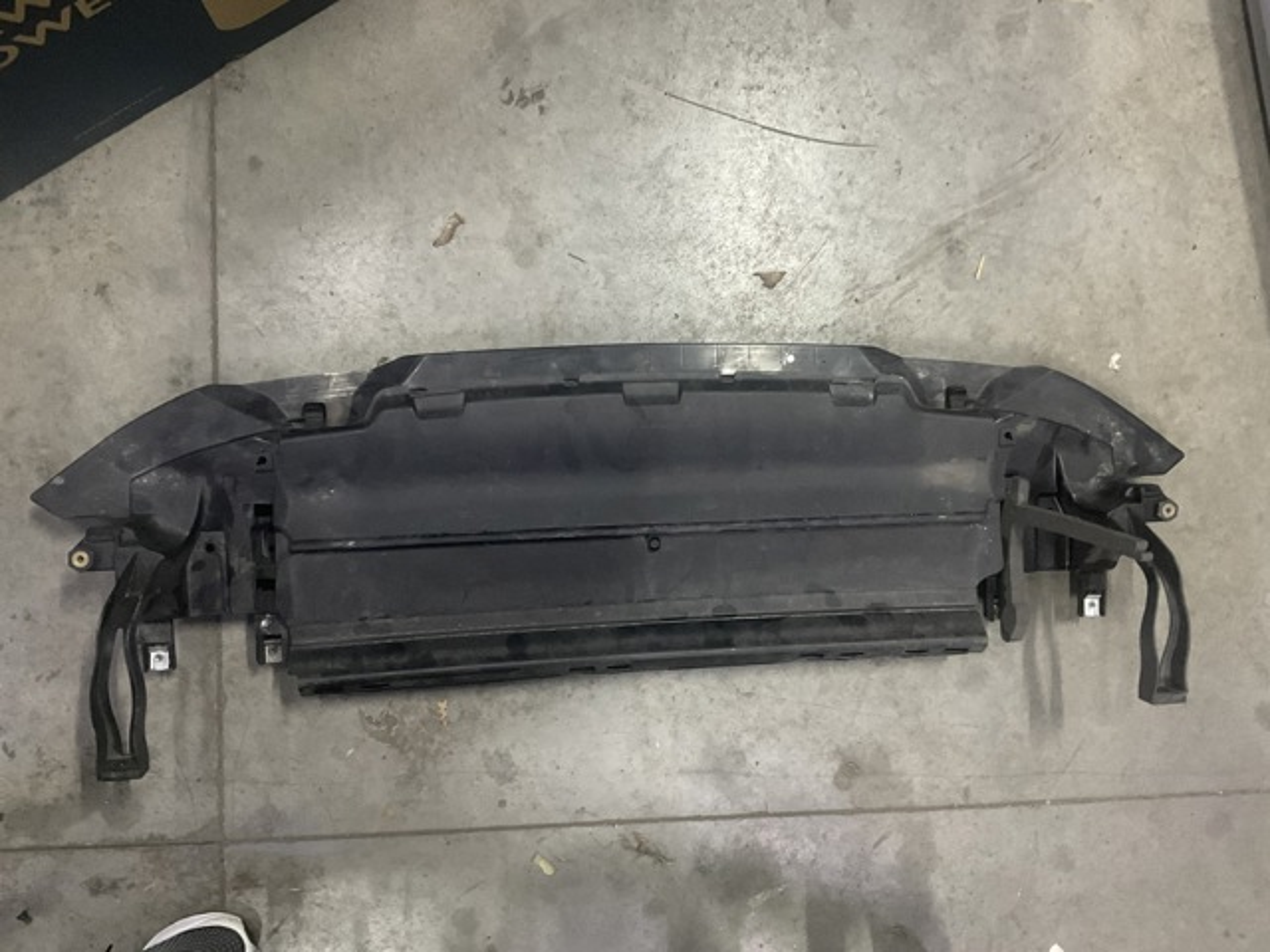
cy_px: 476
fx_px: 1064
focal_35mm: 29
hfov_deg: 61.7
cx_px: 635
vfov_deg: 48.2
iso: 320
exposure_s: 1/25
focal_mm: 3
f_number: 1.8
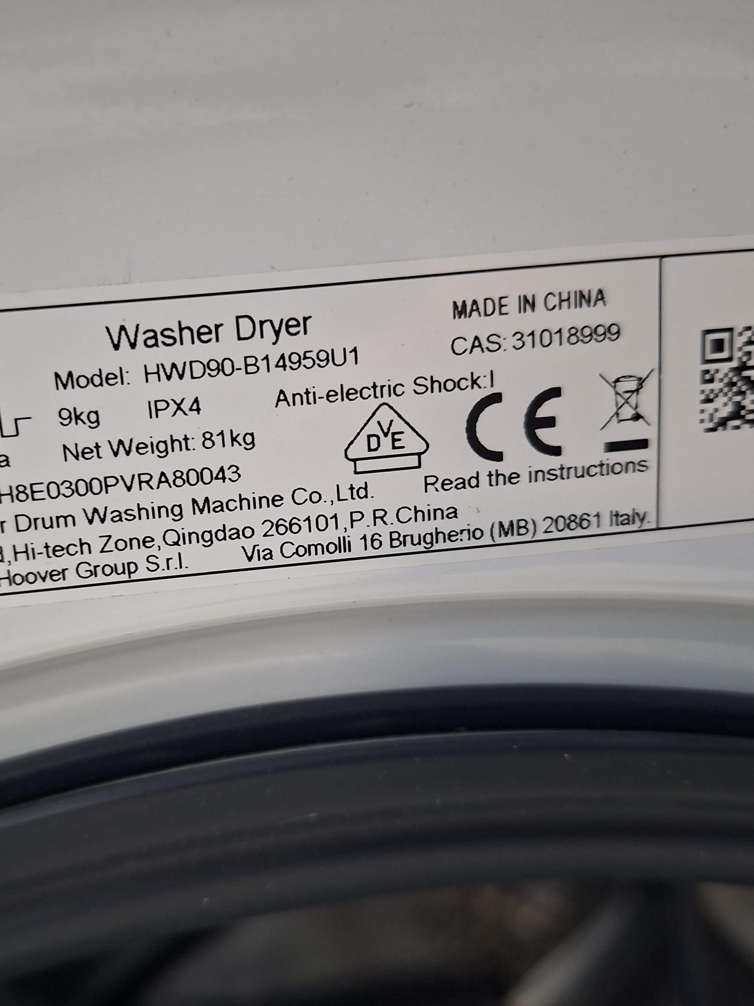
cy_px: 505
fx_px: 900
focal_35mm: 31
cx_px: 269
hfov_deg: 44.9
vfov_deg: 58.4
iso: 400
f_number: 1.8
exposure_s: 1/24
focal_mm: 5.54
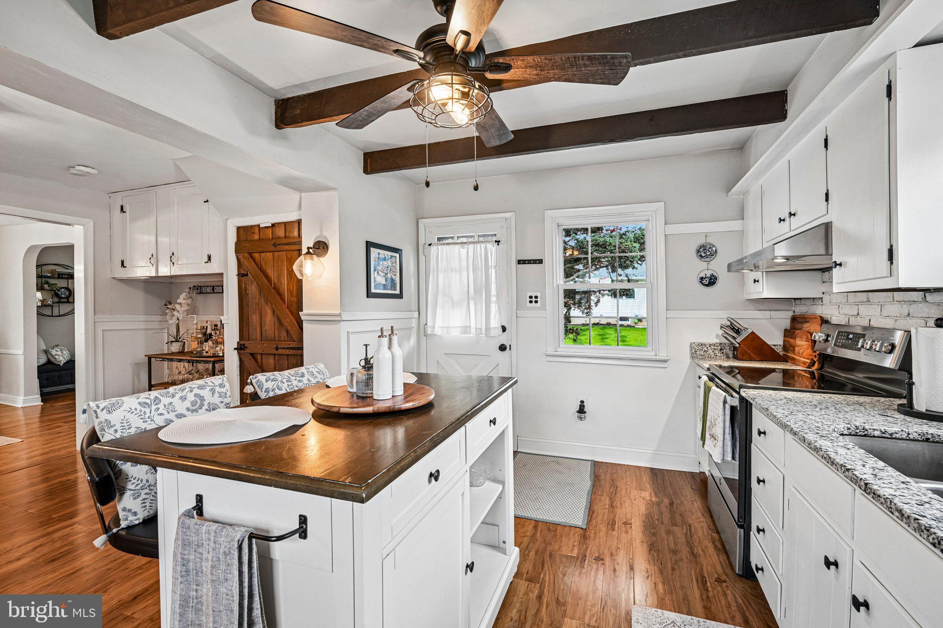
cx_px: 472
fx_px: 419
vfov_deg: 73.7
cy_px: 314
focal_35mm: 16
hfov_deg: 96.7
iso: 800
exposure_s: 1/40
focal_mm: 16
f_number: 8
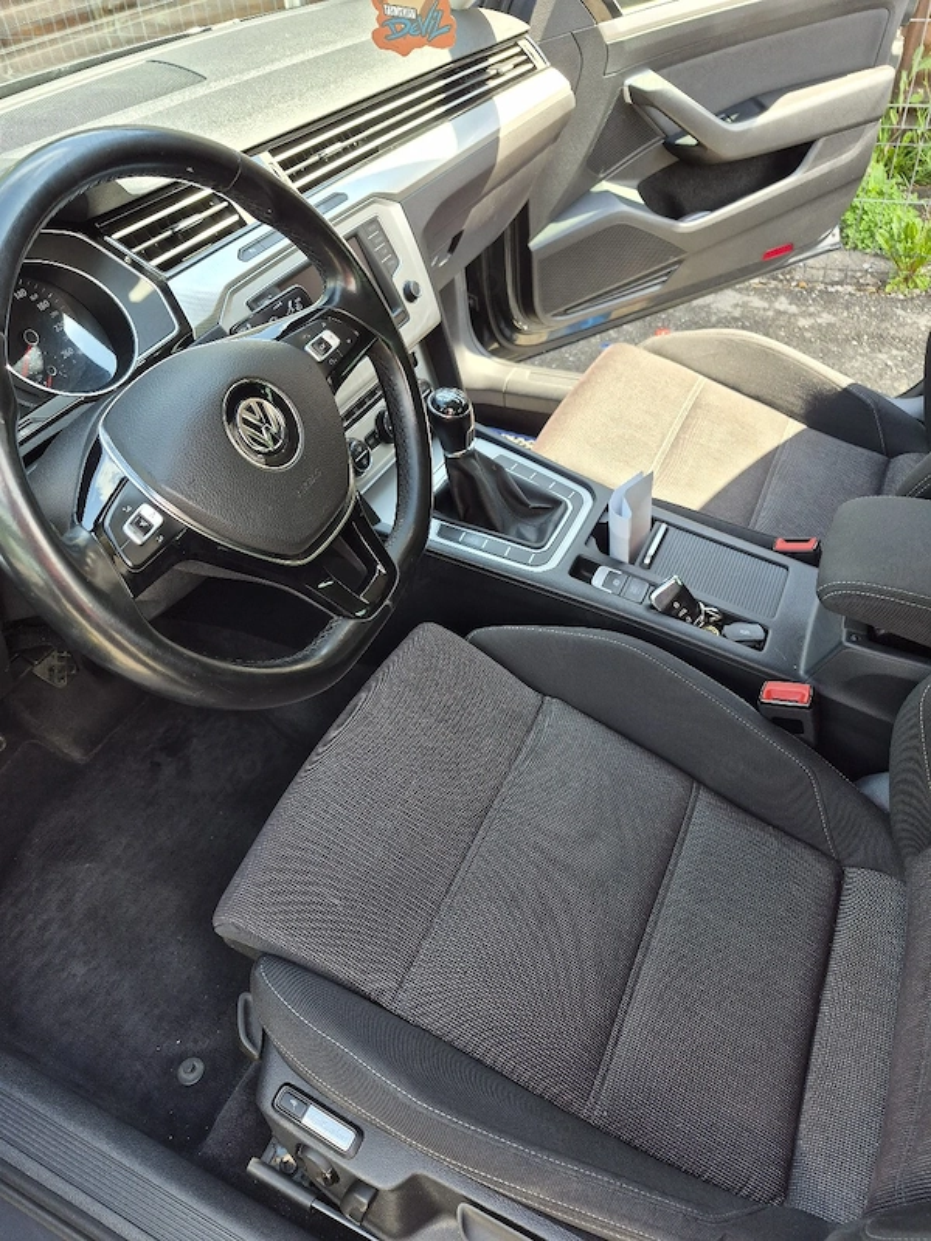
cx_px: 466
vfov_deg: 73.9
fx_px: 825
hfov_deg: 58.9
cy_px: 620
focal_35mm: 23
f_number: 1.8
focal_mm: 5.4
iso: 40
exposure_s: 1/182
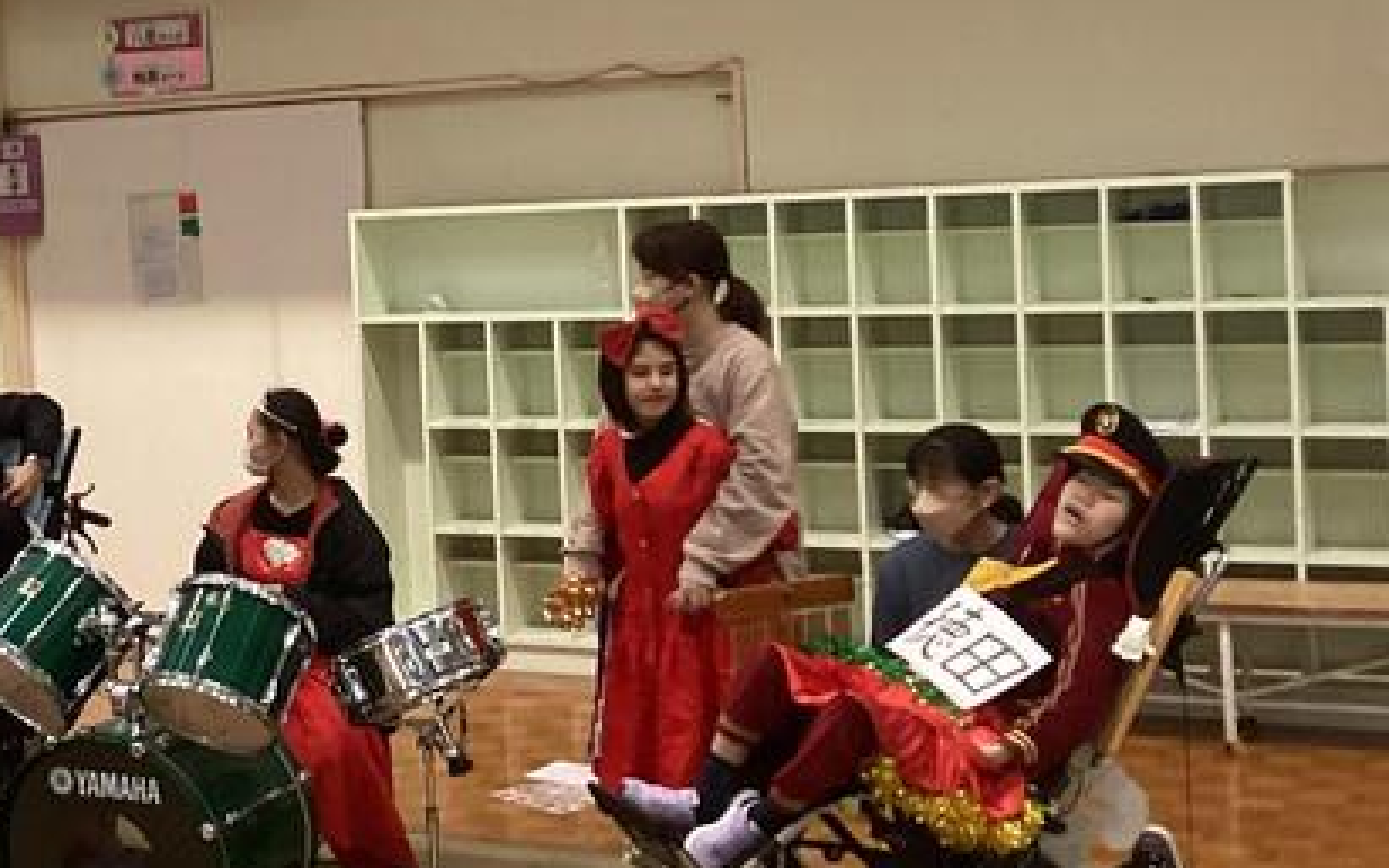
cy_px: 366
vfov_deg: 23.1
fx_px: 2120
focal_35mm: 56
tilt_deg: -3.1
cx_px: 250
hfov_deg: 35.0
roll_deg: +3.3
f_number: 2.4
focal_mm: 3.3
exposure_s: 1/60
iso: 200
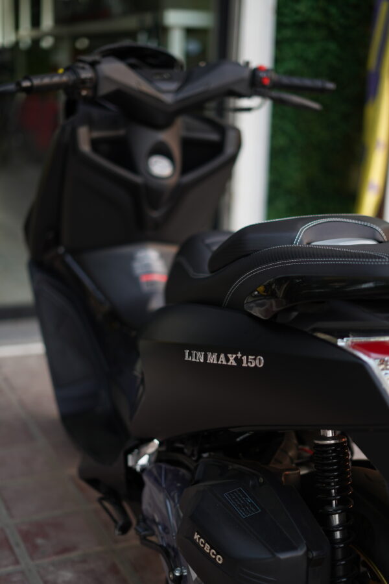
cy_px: 292
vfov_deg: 39.6
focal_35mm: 50
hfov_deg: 27.0
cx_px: 194
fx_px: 810
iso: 200
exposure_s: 1/100
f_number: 1.8
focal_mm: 50
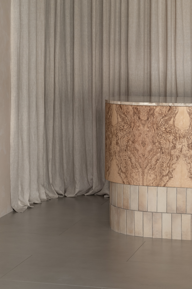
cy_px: 54
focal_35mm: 101
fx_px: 809
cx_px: 89
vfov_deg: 20.0
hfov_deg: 13.5
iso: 250
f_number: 13
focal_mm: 62
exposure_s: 1/5
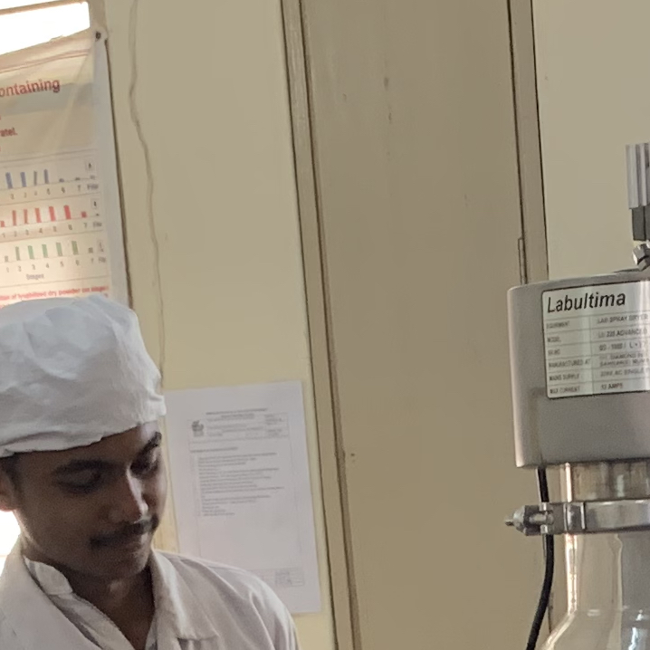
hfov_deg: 13.3
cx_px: 650
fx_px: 2741
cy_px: 1331
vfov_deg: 12.0
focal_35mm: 129
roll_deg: +2.9
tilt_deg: -15.4
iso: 100
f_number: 1.8
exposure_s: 1/50
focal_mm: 4.25
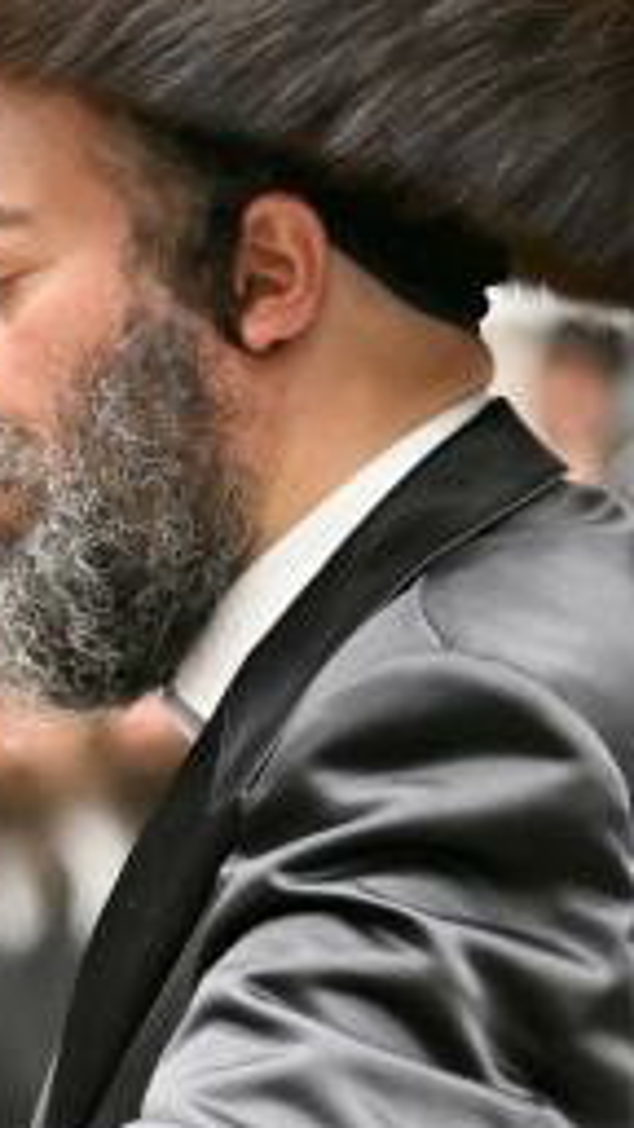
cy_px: 650
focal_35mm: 398
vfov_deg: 5.4
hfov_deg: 3.0
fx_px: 11895
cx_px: -911
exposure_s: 1/200
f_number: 2.8
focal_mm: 95
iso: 400
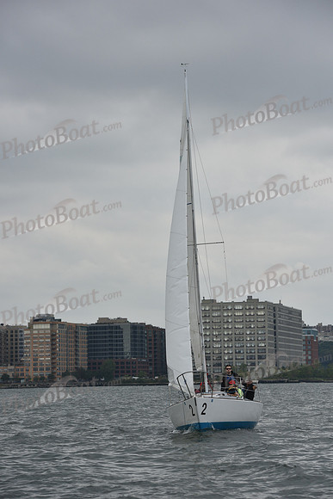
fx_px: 1525
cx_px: 166
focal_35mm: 110
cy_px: 250
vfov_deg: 18.6
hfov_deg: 12.5
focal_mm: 110
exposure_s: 1/1250
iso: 320
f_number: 6.3
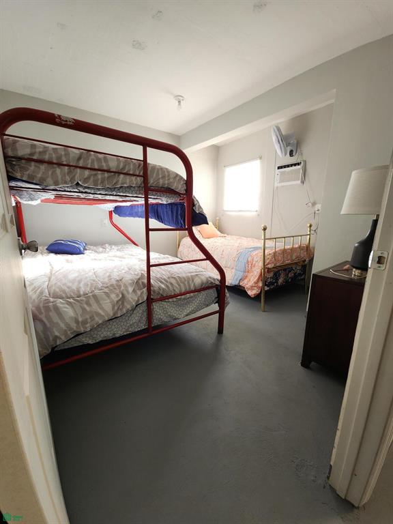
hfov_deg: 89.9
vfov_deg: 106.2
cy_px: 262
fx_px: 197
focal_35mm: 13
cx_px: 196
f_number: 2.2
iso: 80
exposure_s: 1/60
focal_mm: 2.2
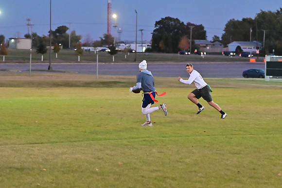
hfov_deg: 15.9
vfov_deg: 10.6
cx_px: 141
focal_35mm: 129
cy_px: 94
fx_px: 1011
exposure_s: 1/500
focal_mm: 86
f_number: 4
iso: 6400
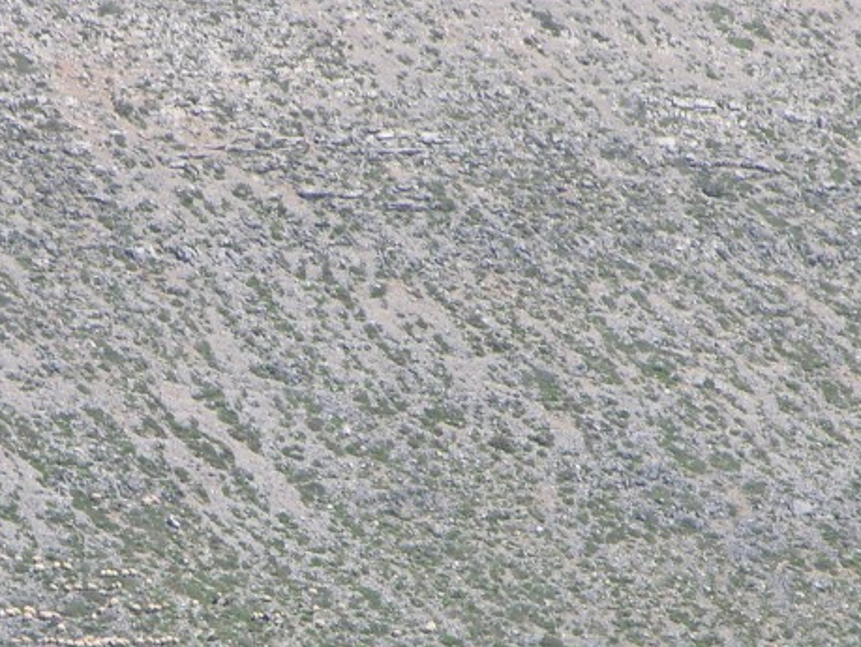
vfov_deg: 2.4
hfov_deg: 3.2
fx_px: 15533
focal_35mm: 624
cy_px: 514
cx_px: 219
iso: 50
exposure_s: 1/231
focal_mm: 71.2
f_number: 4.7
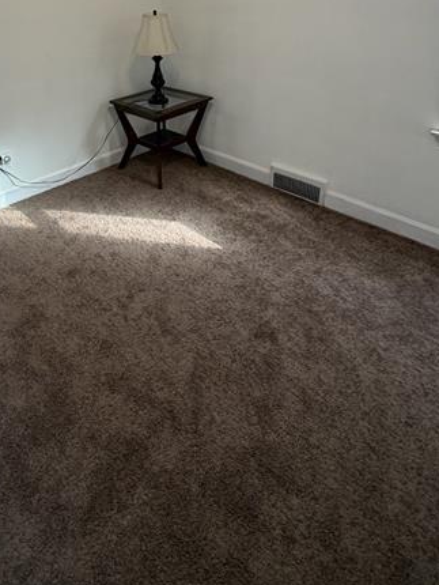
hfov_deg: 53.6
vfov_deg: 63.7
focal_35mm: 25
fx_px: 422
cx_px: 140
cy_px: 122
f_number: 2.2
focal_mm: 2.22
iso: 160
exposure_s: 1/121
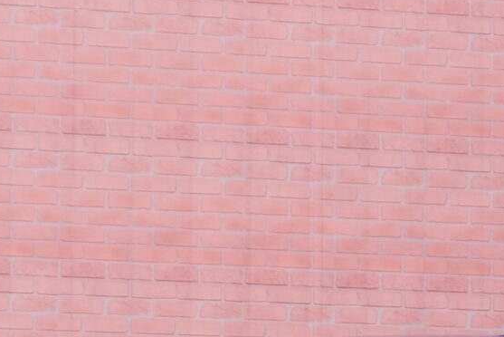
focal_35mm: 271
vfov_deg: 5.0
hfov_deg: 7.6
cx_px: 480
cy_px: 617
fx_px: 3796
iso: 200
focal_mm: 39
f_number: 5.6
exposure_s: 1/160
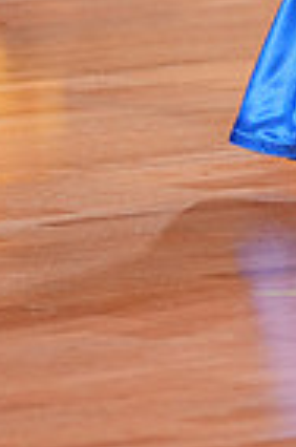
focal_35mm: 770
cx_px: 490
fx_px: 9543
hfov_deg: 1.8
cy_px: -378
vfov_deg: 2.7
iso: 2500
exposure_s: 1/400
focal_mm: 188
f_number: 4.5
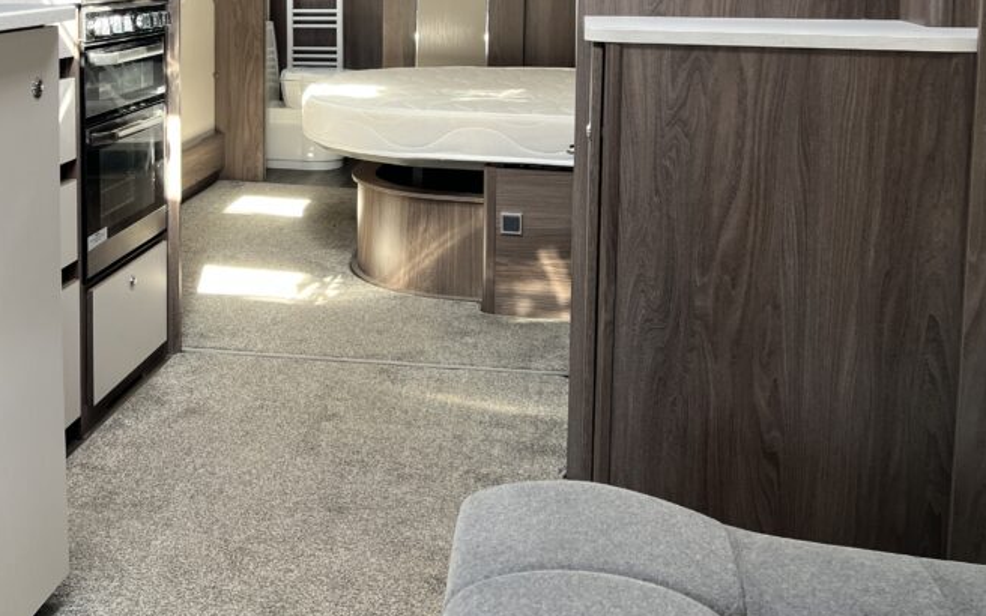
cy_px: 59
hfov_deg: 44.8
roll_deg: +1.1
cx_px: 256
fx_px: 1155
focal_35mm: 43
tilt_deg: -3.6
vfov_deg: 28.7
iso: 80
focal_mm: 5.7
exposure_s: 1/121
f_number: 1.5
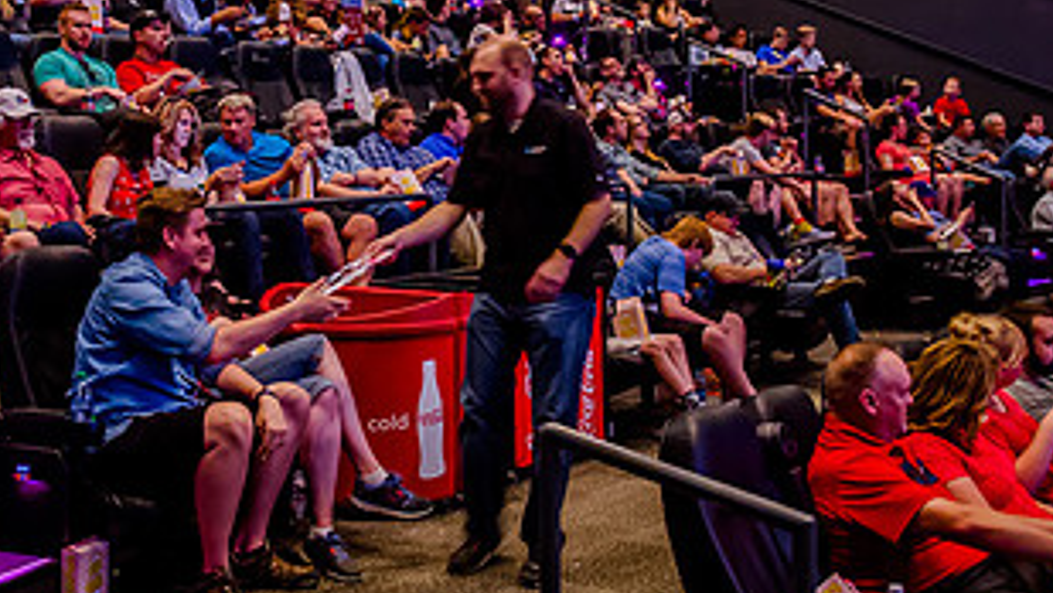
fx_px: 1536
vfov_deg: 21.6
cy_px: 130
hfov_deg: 37.3
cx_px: 317
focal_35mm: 55
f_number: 2.8
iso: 4000
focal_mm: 28
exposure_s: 1/25
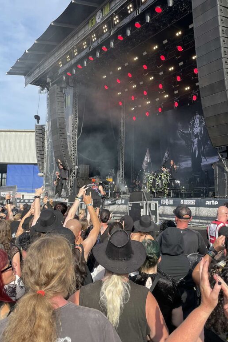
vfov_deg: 53.1
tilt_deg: +5.4
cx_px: 134
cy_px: 157
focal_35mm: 36
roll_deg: -0.1
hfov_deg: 36.8
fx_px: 342
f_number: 1.6
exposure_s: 1/1642
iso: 32
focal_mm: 4.2
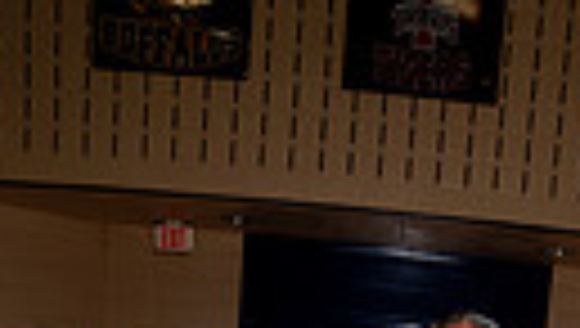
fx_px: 1124
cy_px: 935
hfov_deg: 28.4
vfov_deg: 11.4
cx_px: 450
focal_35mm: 73
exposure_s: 1/250
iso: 200
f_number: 5.6
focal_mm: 20
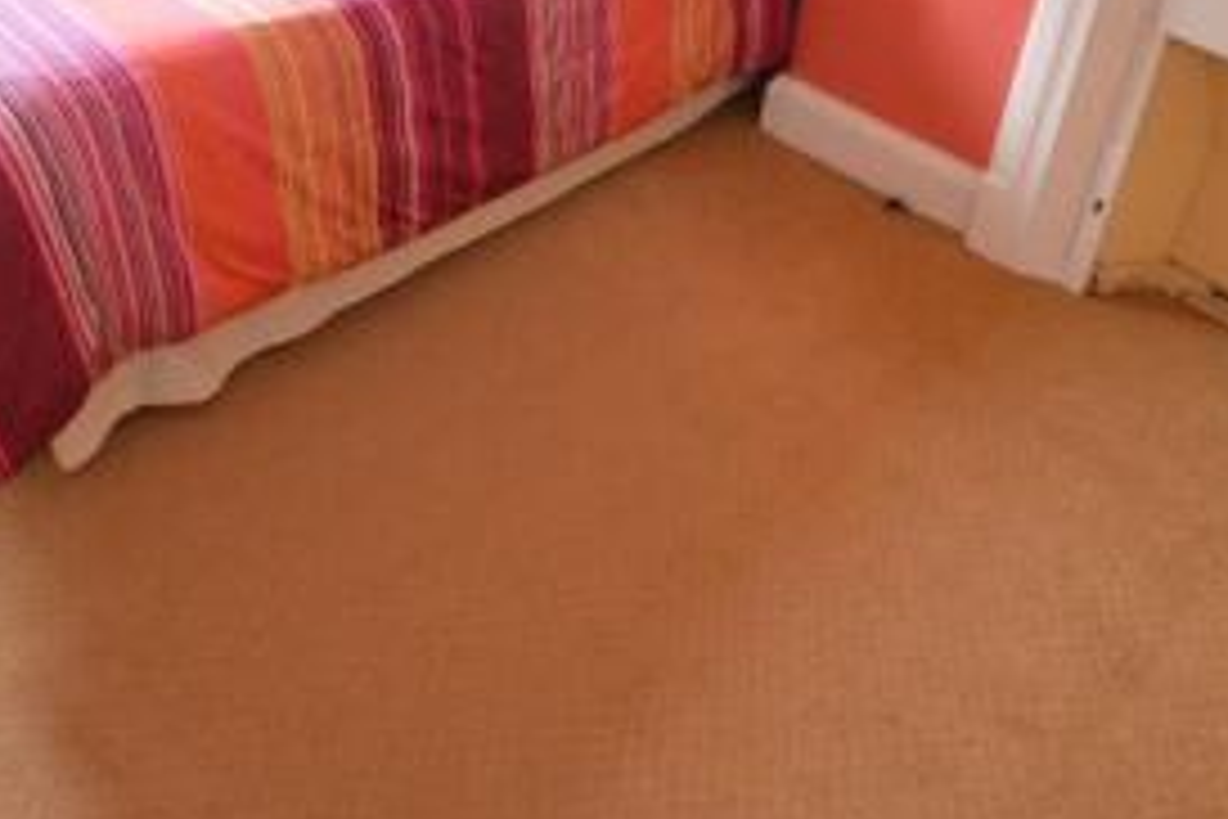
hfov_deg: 51.8
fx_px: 1228
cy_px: -126
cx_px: 378
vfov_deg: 31.7
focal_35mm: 36
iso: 500
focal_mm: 10
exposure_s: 1/60
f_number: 4
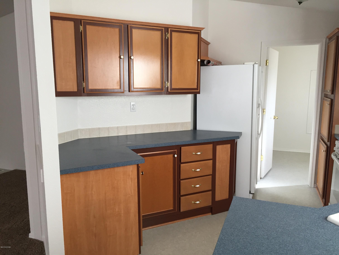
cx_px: 170
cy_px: 128
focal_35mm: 29
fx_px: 284
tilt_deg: -8.6
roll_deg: -0.7
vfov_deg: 48.2
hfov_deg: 61.7
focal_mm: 4.15
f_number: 2.2
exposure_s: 1/30
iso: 40
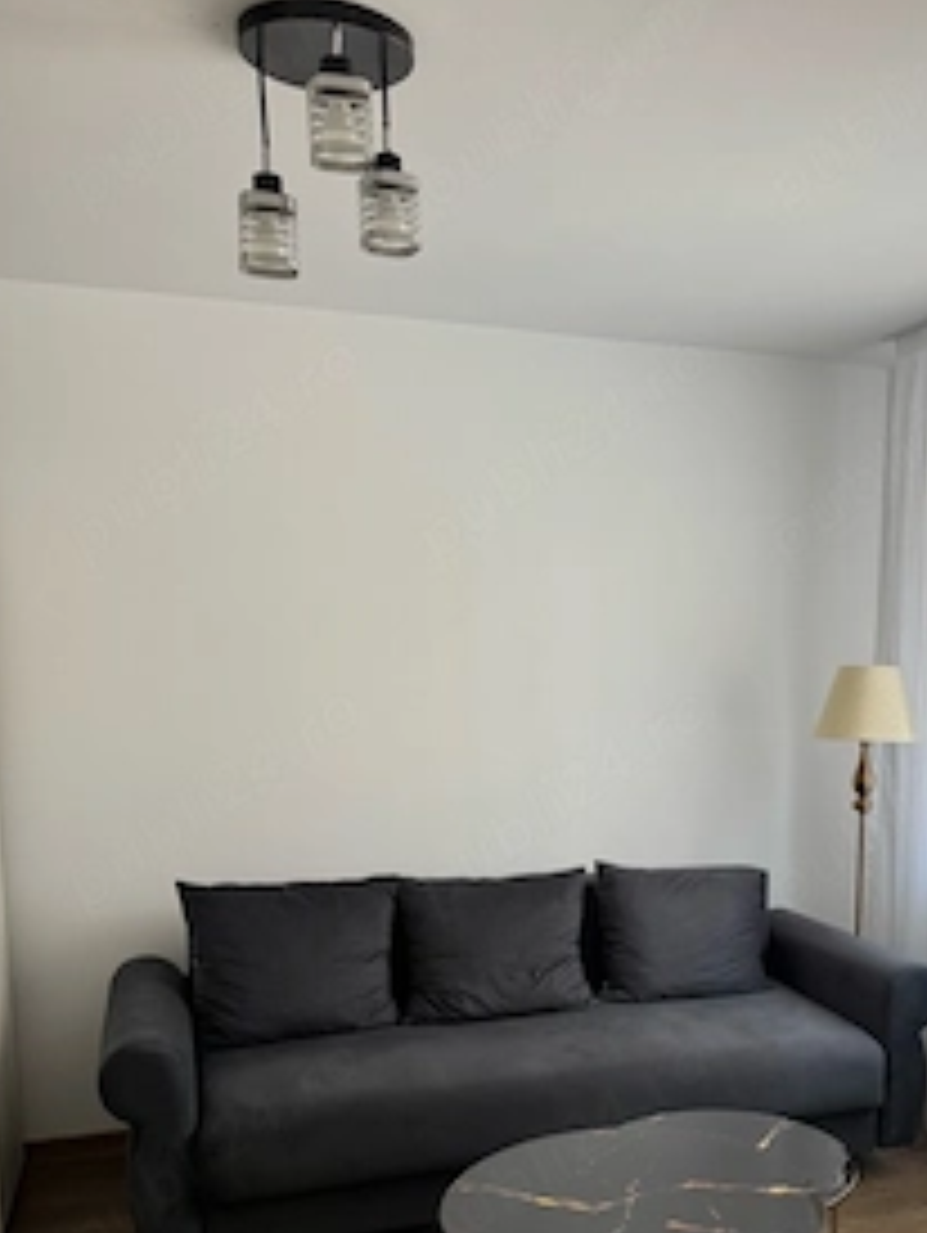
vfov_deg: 51.3
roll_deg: -0.7
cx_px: 652
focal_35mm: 35
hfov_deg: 40.0
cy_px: 855
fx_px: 1248
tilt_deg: -9.4
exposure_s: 1/121
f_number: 1.78
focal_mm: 6.76
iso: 160
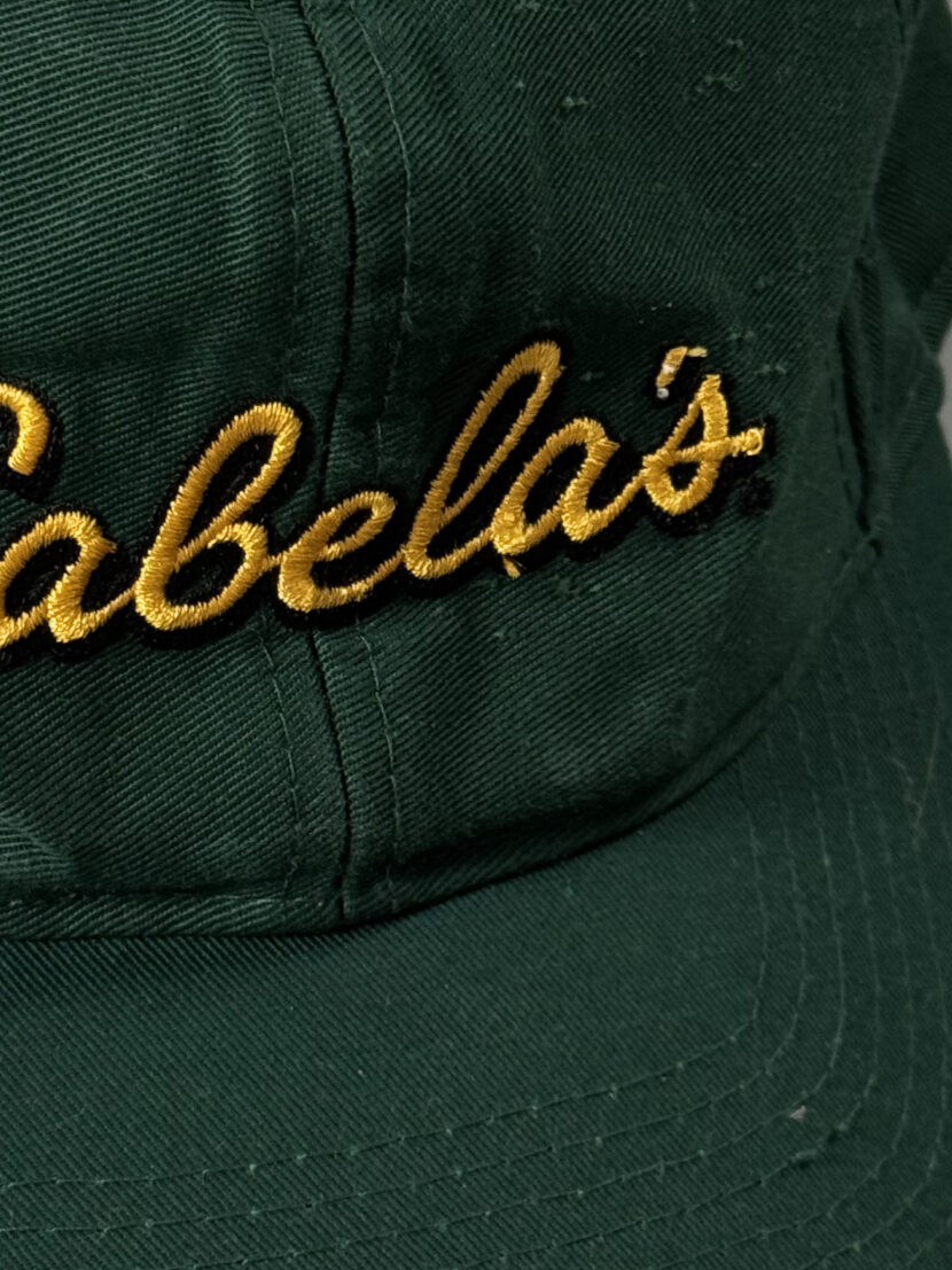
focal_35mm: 111
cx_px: 349
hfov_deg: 13.3
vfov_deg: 17.7
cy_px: 671
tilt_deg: -49.2
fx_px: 4071
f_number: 1.78
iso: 160
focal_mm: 6.76
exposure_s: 1/60
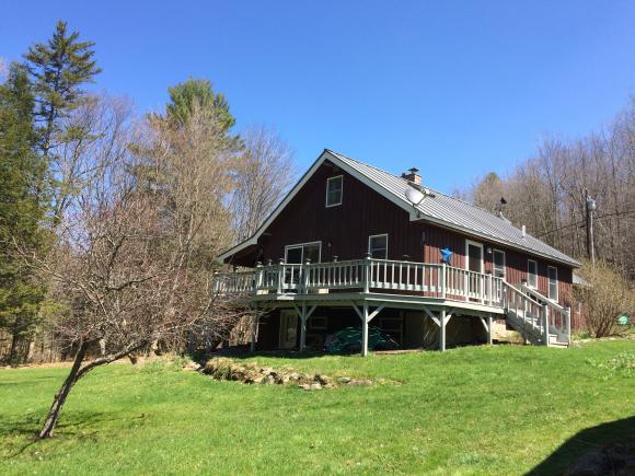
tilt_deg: +9.0
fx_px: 532
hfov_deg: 61.7
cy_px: 238
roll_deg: -1.7
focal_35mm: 29
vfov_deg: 48.2
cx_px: 318
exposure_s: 1/933
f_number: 2.2
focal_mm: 4.15
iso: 32
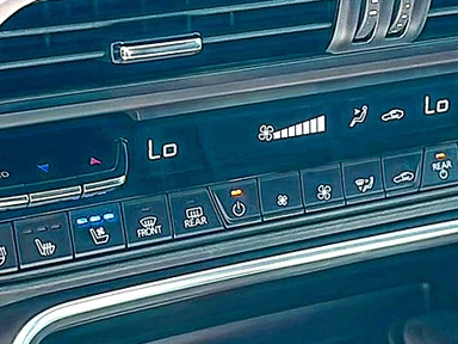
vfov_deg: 18.0
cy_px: 140
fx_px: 1085
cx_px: 314
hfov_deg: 23.7
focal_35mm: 82
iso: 125
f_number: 1.78
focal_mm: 6.86
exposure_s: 1/83
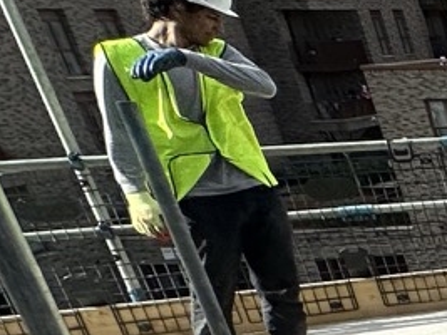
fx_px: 1084
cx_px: 1256
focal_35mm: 84
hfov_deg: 12.5
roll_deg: -0.4
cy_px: 487
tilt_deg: -23.5
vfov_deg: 16.2
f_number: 2.2
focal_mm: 2.22
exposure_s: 1/1135
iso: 40
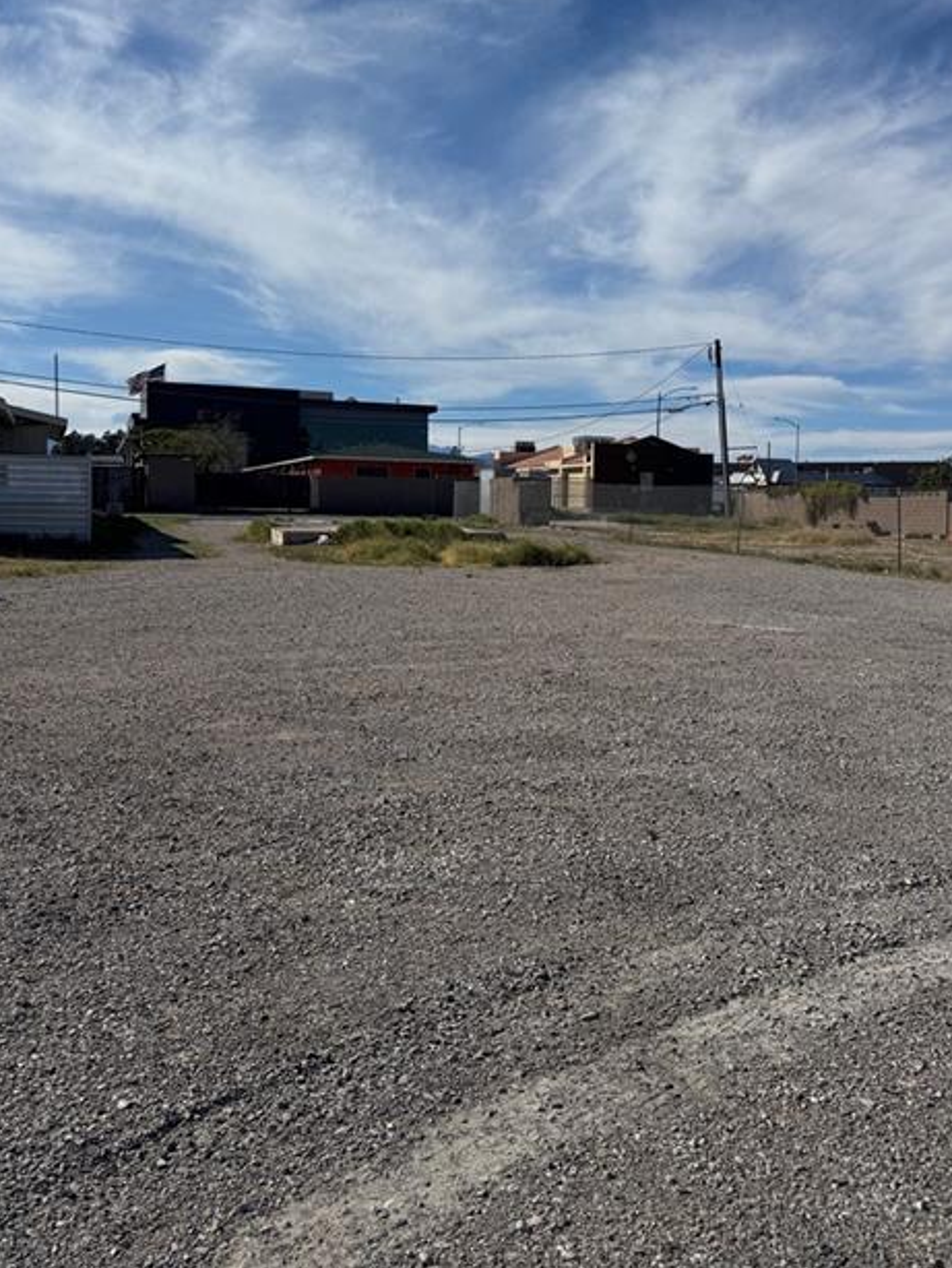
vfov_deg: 59.7
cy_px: 545
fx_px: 1099
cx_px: 508
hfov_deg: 46.8
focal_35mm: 30
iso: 80
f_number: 1.78
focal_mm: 6.76
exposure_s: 1/10417
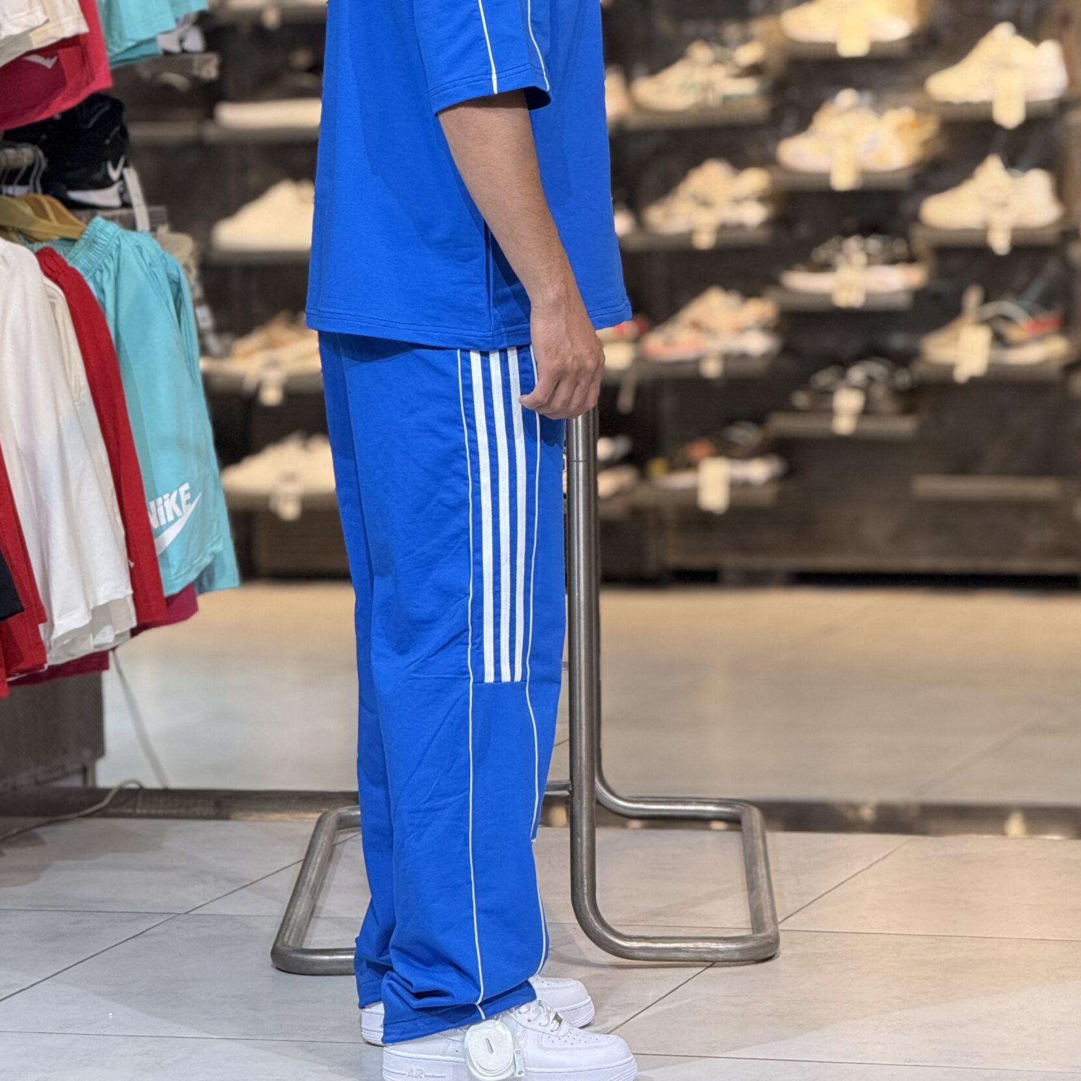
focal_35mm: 164
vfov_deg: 10.6
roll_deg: +1.0
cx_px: 495
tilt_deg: -2.4
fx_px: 5794
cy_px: 265
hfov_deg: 10.7
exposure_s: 1/100
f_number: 2.8
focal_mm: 15.66
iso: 250
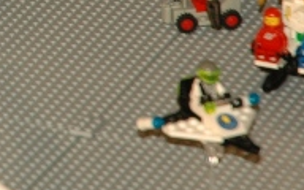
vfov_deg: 2.9
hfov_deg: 4.7
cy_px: -129
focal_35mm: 445
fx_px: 3687
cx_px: -263
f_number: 4.5
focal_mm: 70
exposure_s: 1/60
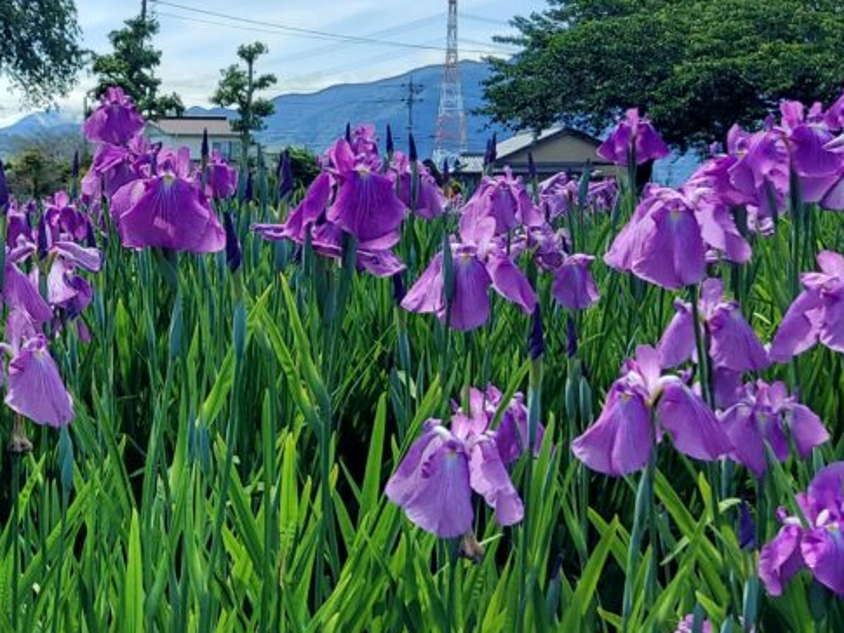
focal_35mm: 66
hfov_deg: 28.3
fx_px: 1610
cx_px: 94
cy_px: 363
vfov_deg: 22.2
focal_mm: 4.6
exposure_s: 1/976
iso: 50
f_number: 2
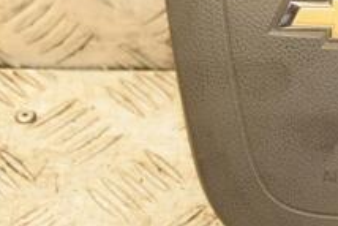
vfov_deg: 6.5
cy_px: 38
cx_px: 343
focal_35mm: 210
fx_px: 1973
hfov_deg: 9.7
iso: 800
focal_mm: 50
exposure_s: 1/160
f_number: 5
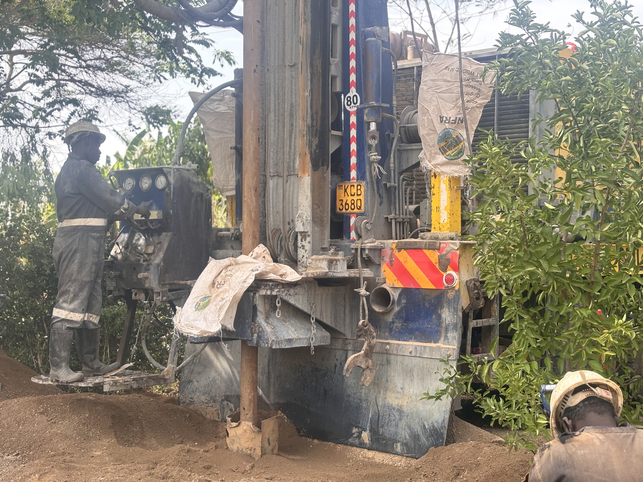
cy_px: 241
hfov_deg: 36.8
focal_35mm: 52
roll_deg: +0.5
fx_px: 966
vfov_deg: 28.0
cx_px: 322
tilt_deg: -0.1
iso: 32
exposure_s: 1/675
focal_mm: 5.96
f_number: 1.6
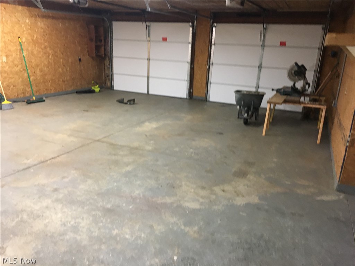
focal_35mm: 29
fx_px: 297
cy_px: 133
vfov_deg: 48.2
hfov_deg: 61.7
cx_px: 178
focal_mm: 4.15
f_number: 2.2
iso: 200
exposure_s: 1/17
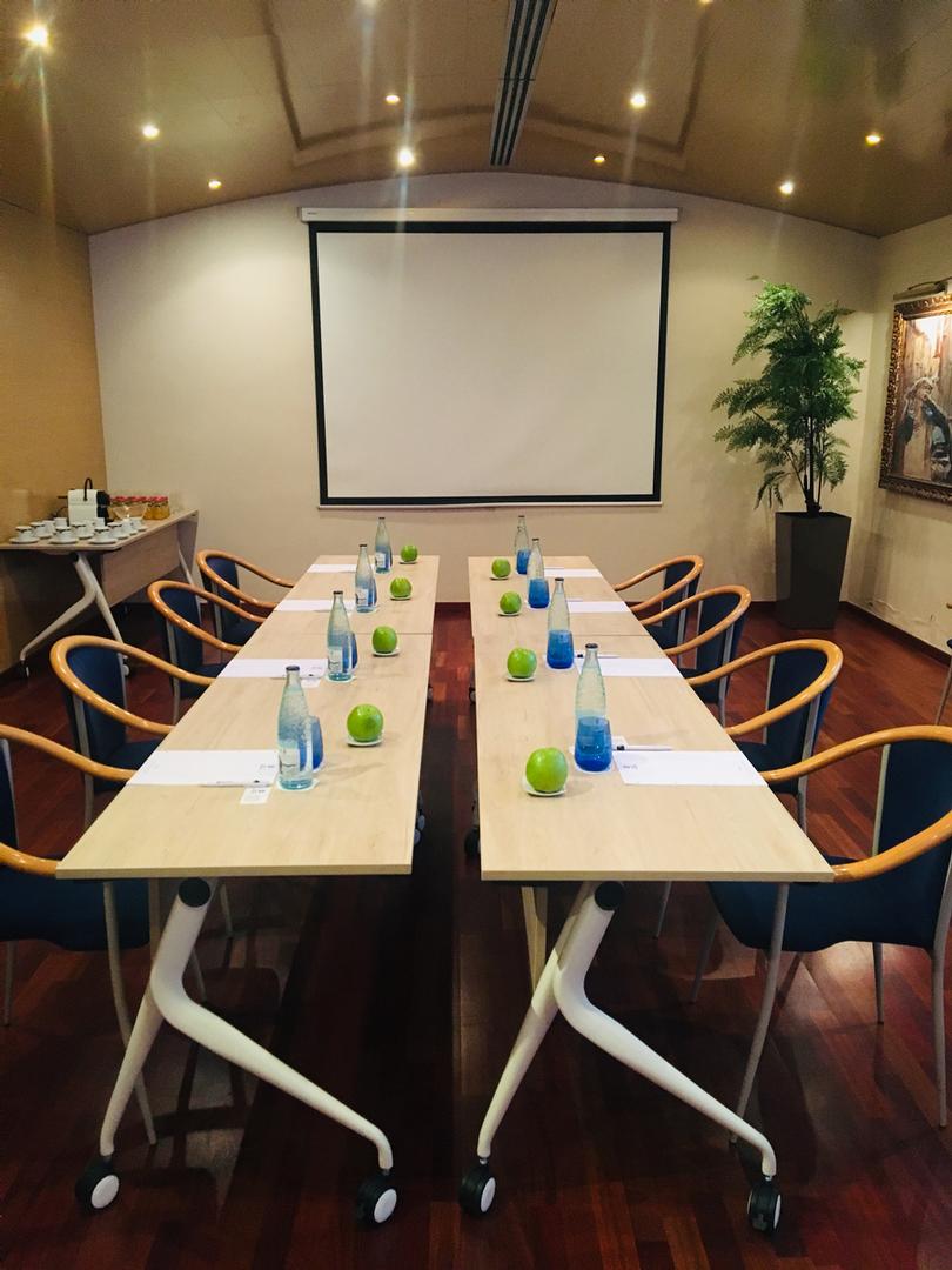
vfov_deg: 61.7
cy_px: 635
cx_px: 476
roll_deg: +0.6
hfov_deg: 48.2
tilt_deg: -13.2
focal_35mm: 29
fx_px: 1063
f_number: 2.2
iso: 200
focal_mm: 4.15
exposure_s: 1/25
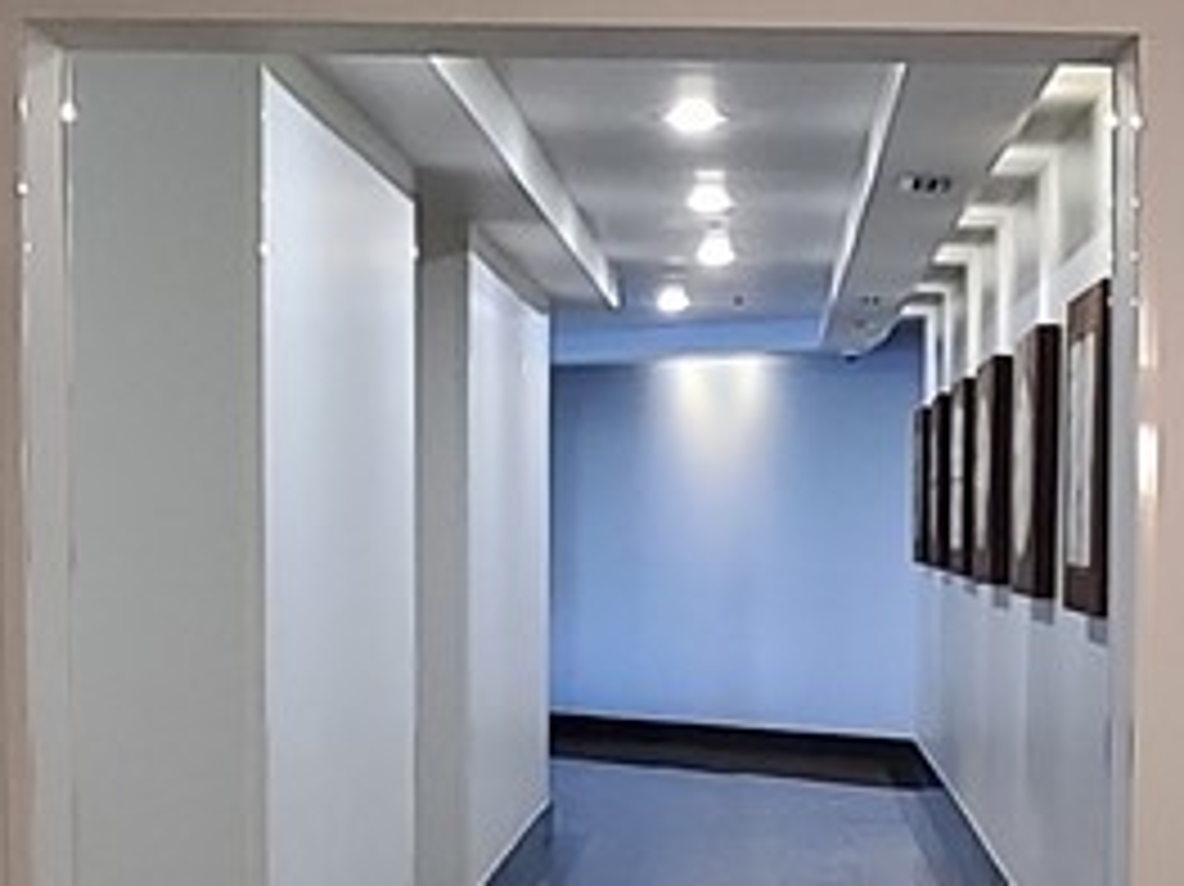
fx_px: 2701
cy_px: 706
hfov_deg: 24.5
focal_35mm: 79
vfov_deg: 18.5
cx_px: 873
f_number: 2.2
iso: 400
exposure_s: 1/59
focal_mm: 2.2
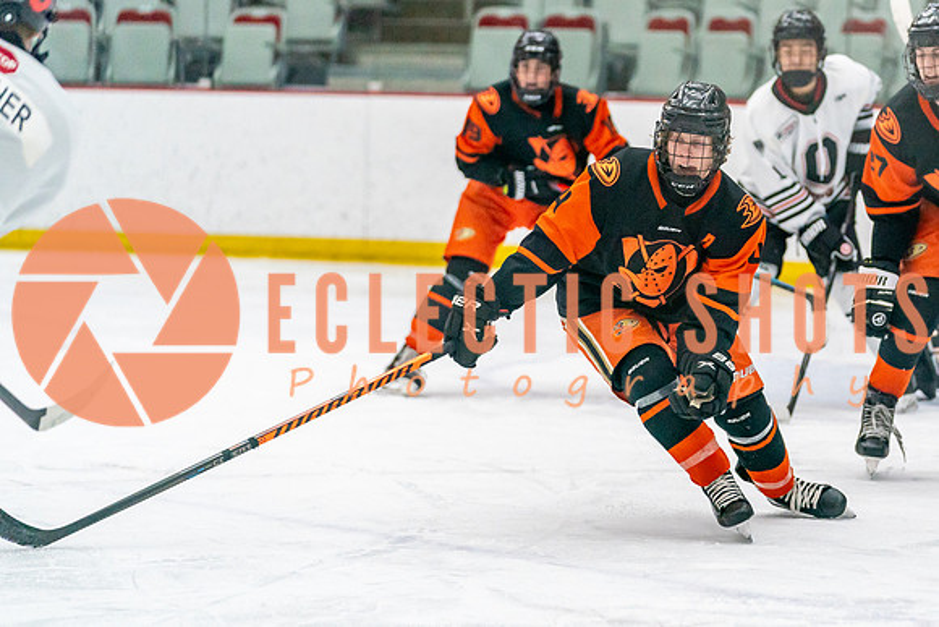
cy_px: 314
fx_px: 4746
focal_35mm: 182
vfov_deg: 7.6
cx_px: 663
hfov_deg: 11.3
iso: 3200
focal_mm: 128
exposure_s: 1/1250
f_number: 2.8
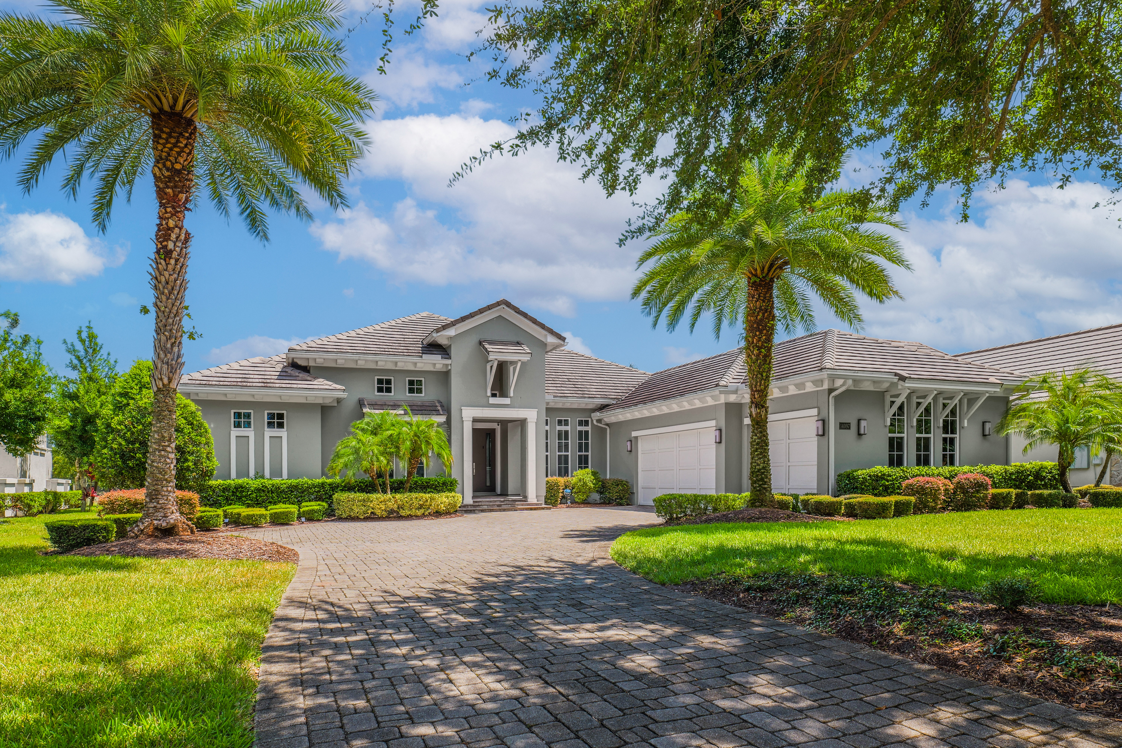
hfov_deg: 84.0
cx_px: 561
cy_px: 374
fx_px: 623
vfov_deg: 61.9
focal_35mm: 20
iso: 800
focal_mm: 20
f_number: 10
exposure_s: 1/1000
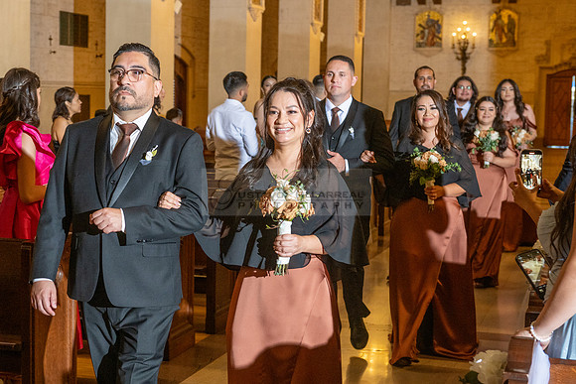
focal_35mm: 73
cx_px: 157
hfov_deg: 27.5
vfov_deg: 18.8
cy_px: 214
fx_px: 1163
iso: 1000
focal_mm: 50
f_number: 4.5
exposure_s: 1/160
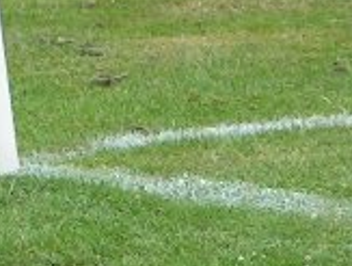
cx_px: 130
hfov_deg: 3.0
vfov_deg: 2.2
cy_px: -277
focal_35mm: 666
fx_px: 6787
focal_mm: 20.9
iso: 50
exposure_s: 1/250
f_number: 3.5
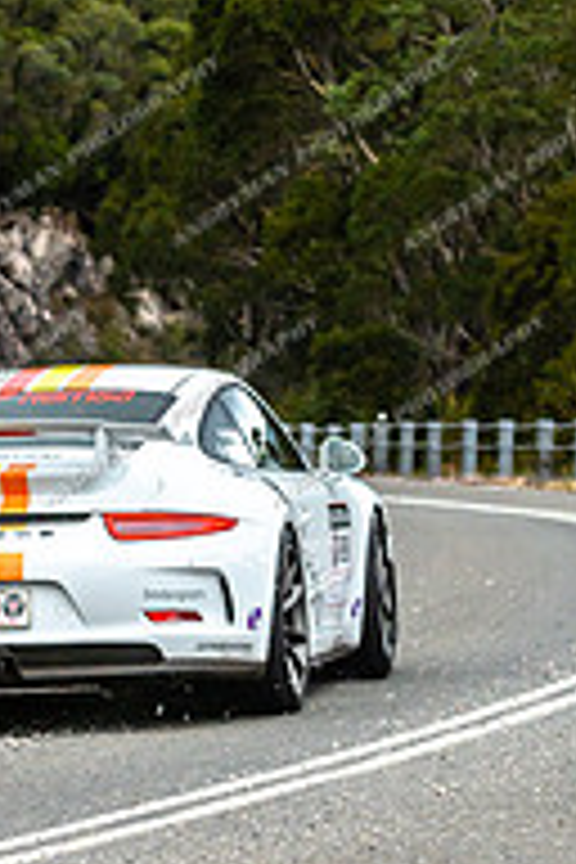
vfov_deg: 8.3
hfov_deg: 5.6
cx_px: 14
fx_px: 5904
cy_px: 32
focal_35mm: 246
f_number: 4
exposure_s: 1/1600
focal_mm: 70
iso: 320
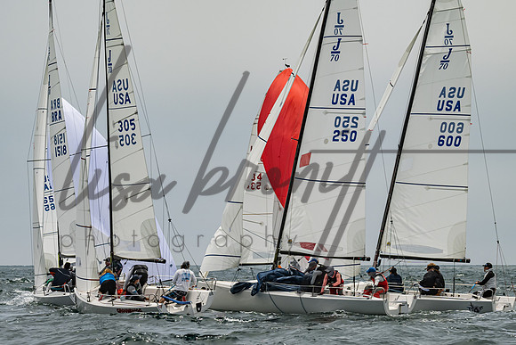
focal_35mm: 180
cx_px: 307
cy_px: 212
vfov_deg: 7.6
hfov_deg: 11.4
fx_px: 2582
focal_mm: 120
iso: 400
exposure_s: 1/3200
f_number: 6.3
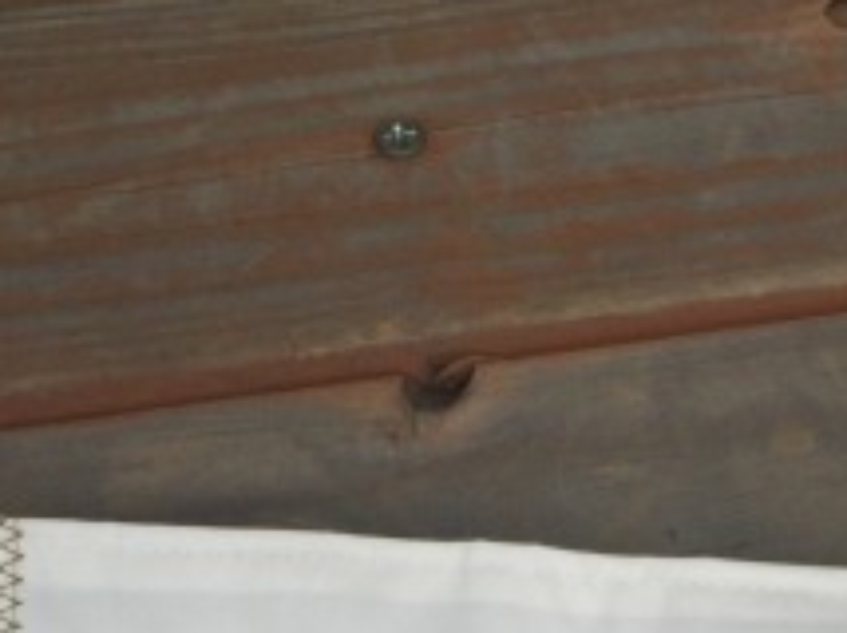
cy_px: 864
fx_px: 2322
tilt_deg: -66.0
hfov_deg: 20.7
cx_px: 495
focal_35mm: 95
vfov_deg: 14.7
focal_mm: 4.15
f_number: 2.2
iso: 32
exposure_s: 1/501
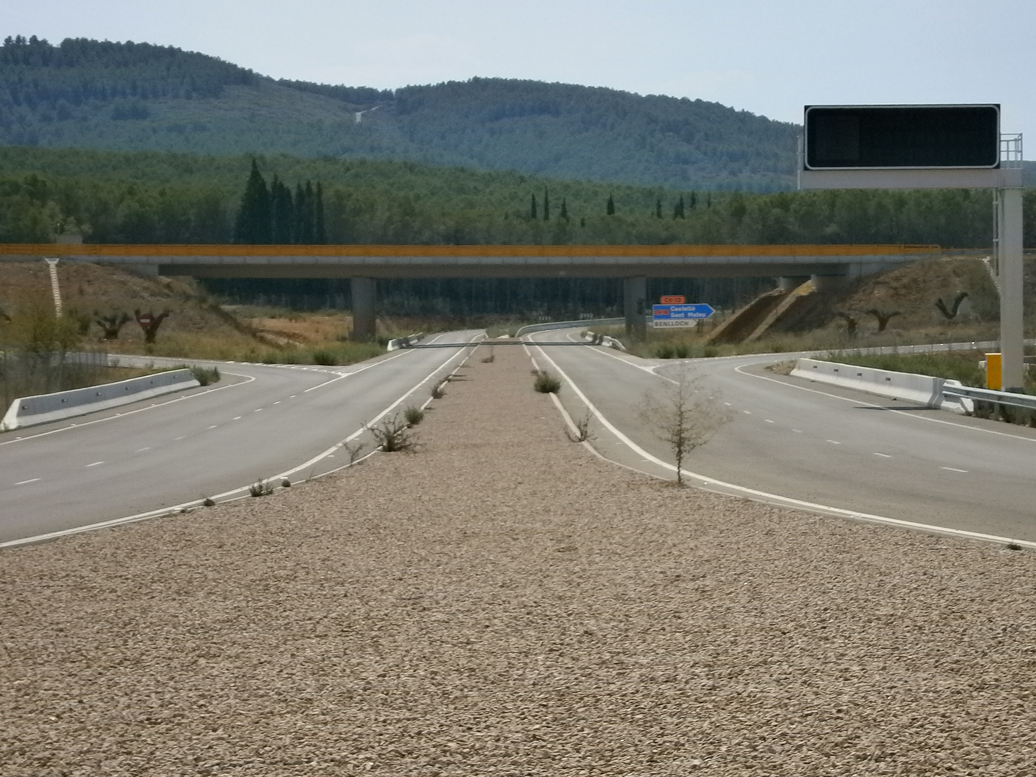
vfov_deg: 12.9
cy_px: 475
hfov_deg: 17.1
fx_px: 3441
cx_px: 598
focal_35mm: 115
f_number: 12
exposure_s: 1/200
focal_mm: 13
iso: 80
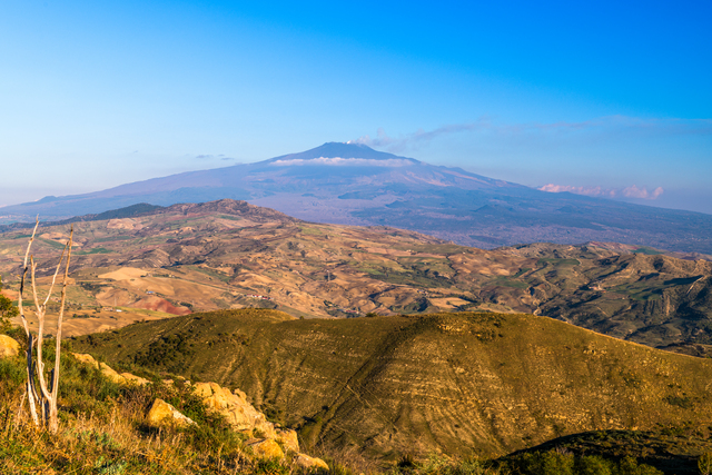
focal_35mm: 56
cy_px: 238
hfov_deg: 35.6
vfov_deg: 24.2
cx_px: 356
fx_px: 1108
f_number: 11
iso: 64
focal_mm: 56
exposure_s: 1/25
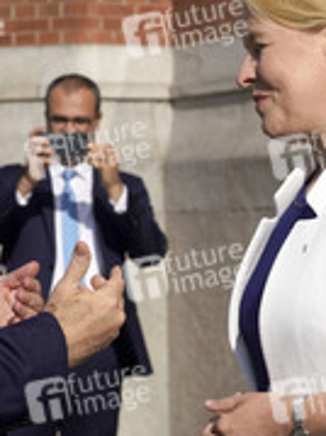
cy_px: 212
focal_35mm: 133
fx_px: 1672
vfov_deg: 14.8
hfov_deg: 11.1
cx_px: 120
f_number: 6.3
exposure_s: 1/1000
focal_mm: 55
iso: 100
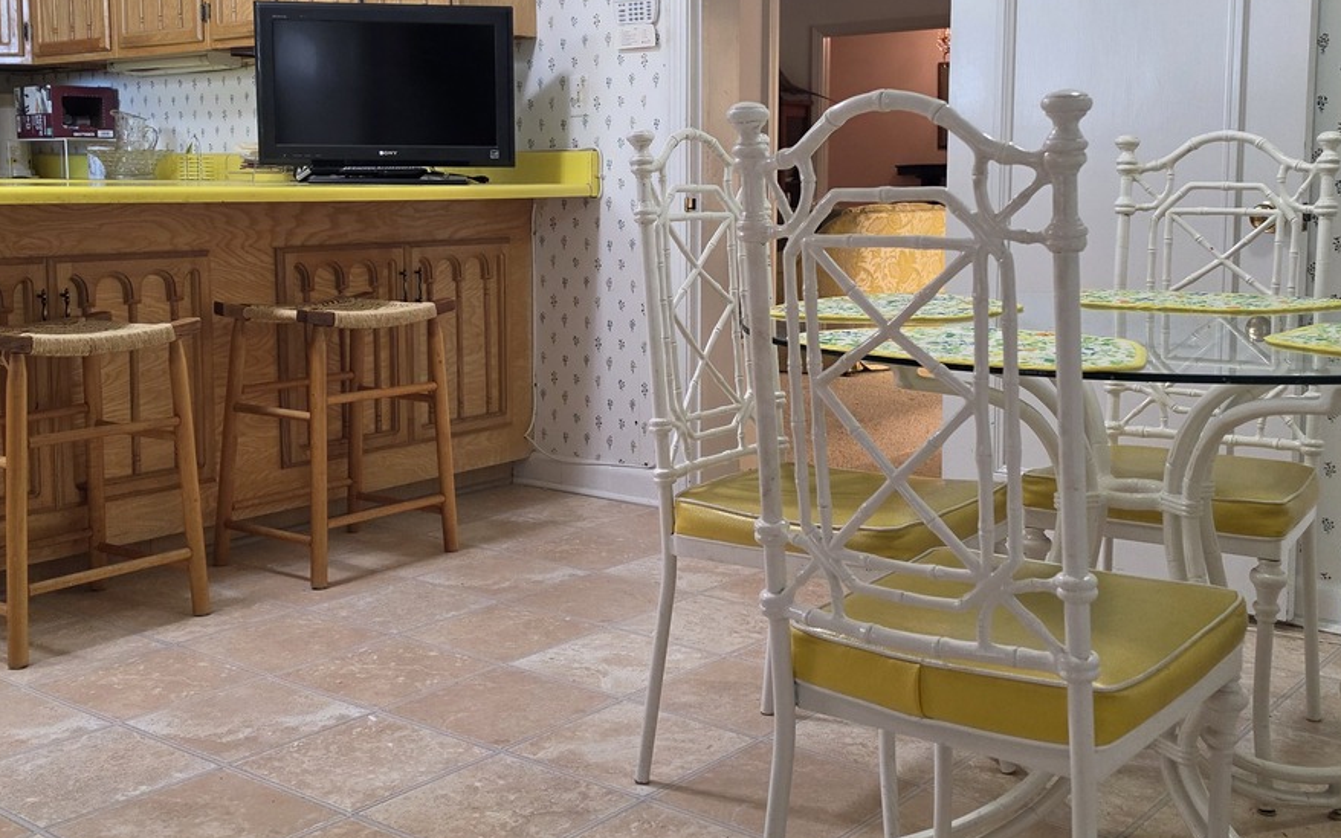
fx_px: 1462
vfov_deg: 31.9
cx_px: 695
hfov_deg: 49.3
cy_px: 314
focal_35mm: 40
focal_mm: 6.5
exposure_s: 1/120
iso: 200
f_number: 1.4
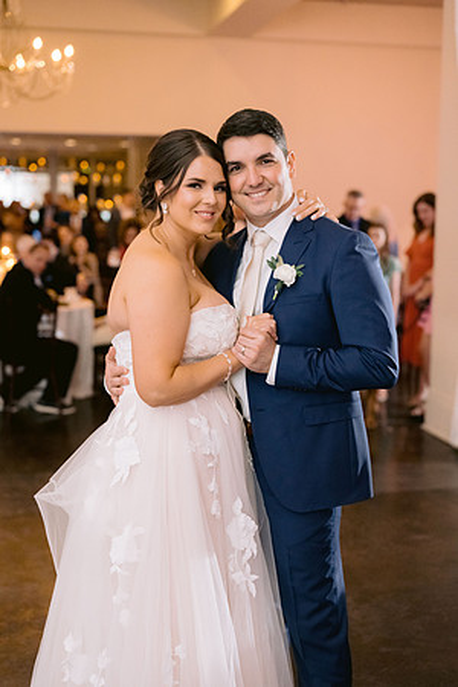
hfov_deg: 27.0
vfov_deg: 39.6
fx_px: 954
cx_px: 229
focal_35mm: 50
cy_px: 344
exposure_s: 1/160
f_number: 2.5
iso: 3200
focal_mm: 50
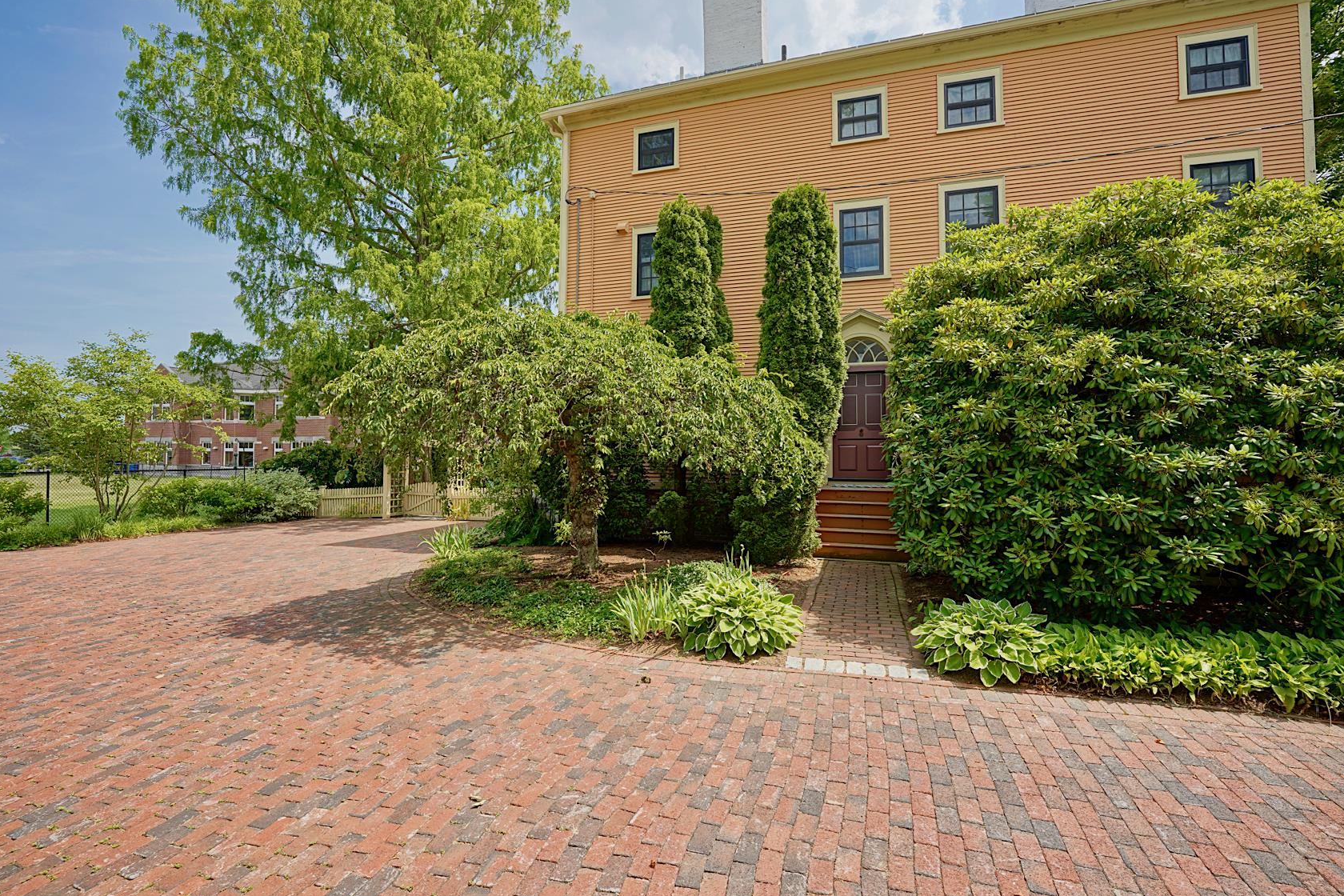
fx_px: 560
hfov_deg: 100.4
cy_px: 438
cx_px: 666
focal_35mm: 15
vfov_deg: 77.3
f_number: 6.3
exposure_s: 1/160
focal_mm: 14
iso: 100
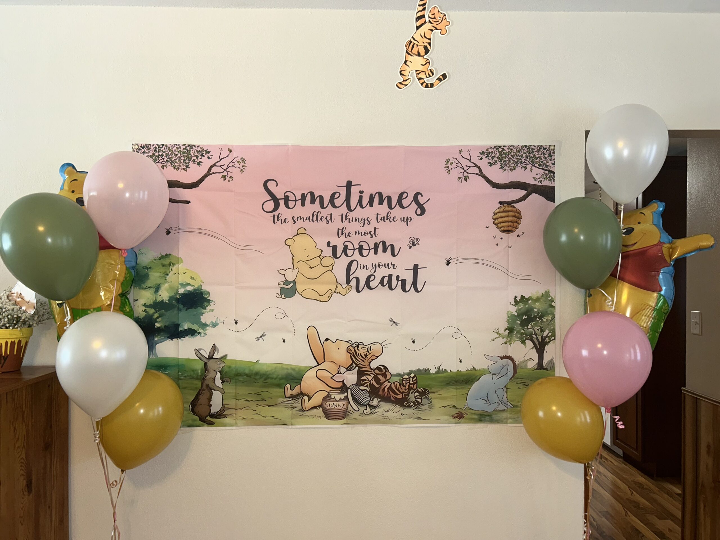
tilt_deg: -0.6
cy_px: 270
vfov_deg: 53.1
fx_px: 541
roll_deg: +0.5
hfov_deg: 67.3
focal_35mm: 26
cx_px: 360
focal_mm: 5.7
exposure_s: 1/31
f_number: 1.5
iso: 32
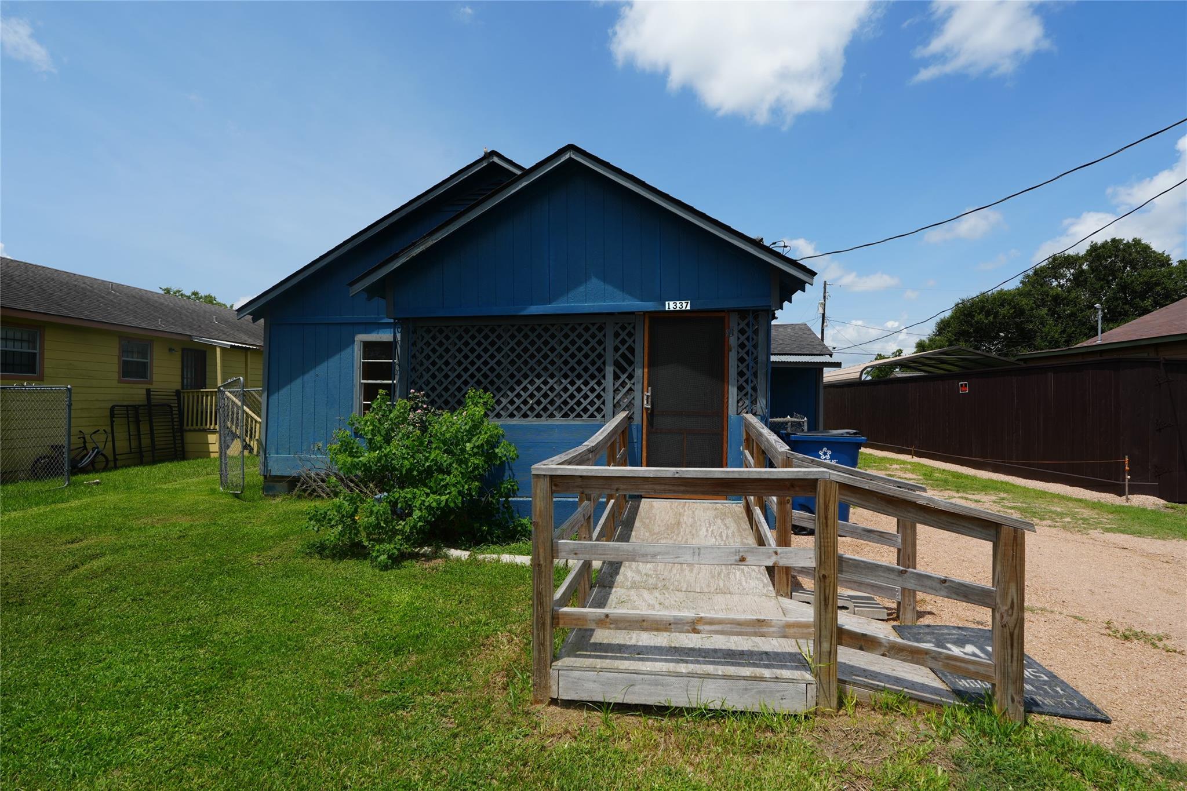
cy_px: 396
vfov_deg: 67.4
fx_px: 593
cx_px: 594
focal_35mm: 18
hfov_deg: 90.0
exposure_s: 1/200
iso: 100
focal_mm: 18
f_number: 10
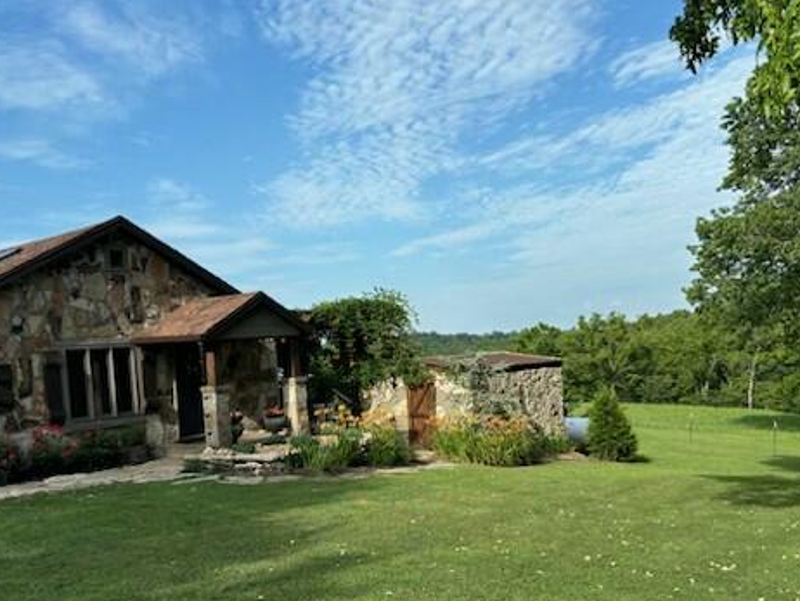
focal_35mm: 36
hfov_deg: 51.3
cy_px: 374
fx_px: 832
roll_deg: +4.4
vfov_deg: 39.4
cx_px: 367
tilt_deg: -2.5
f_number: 1.6
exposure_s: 1/2398
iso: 50
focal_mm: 5.96
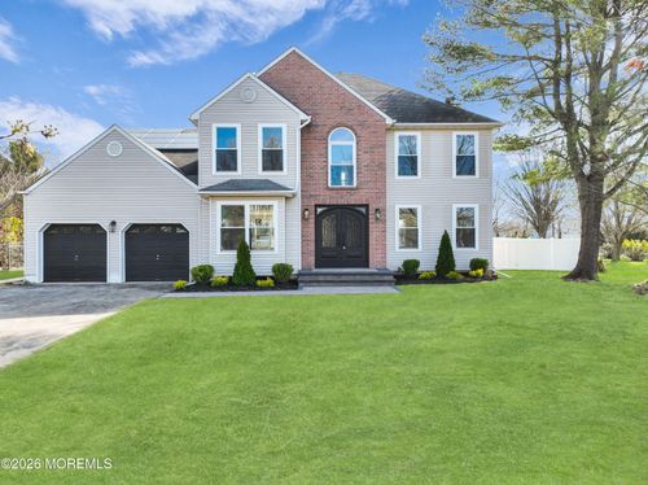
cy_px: 242
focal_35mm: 24
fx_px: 449
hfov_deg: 71.6
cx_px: 324
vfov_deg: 56.7
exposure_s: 1/1250
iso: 400
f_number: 2.8
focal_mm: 12.29
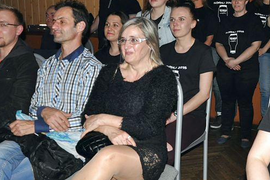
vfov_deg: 29.2
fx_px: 345
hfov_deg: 41.9
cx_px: 192
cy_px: 98
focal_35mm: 46
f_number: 4.5
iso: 1000
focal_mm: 18
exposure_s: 1/60
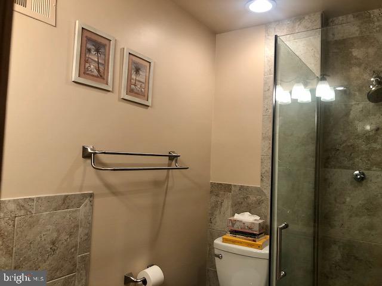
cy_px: 143
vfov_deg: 49.7
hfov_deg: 63.4
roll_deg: -0.4
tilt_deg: +4.9
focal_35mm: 28
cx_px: 191
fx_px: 309
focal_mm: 3.99
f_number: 1.8
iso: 32
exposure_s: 1/30
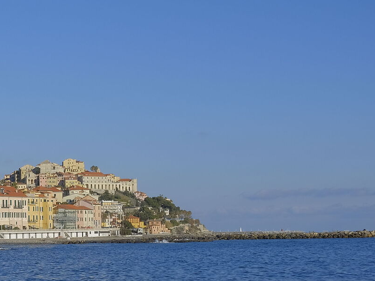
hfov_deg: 18.2
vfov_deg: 14.5
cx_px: -106
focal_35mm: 101
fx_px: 1094
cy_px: 251
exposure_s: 1/350
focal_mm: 23
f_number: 11
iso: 200
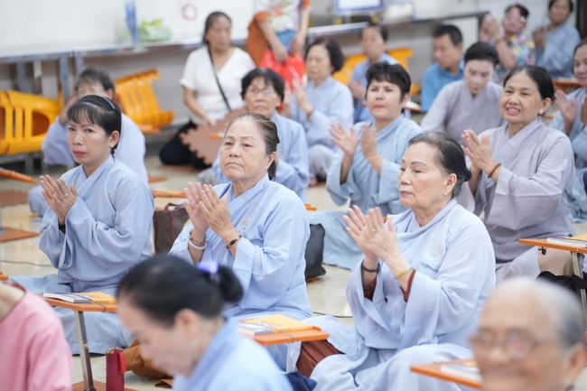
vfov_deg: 13.8
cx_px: 294
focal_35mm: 99
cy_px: 196
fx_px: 1614
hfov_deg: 20.6
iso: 4000
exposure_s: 1/100
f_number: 2.8
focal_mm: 99
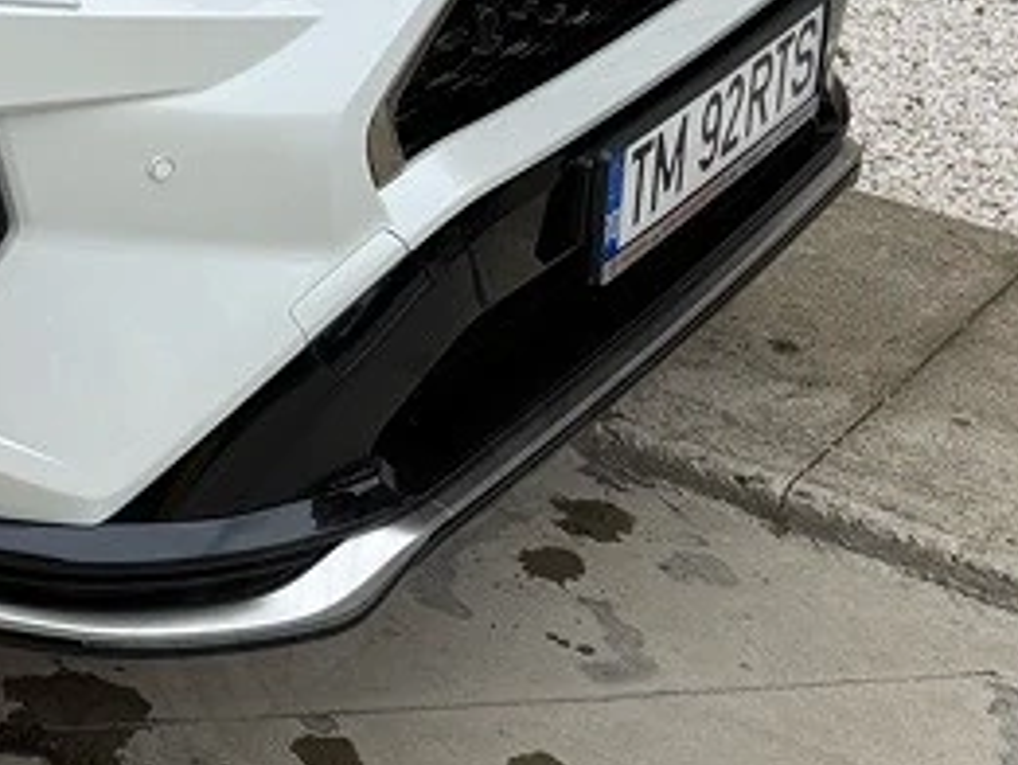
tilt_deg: -12.7
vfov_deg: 15.1
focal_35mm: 92
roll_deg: +0.5
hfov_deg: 18.8
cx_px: -499
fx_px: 2707
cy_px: -328
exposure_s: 1/1026
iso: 80
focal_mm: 6.76
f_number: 1.78
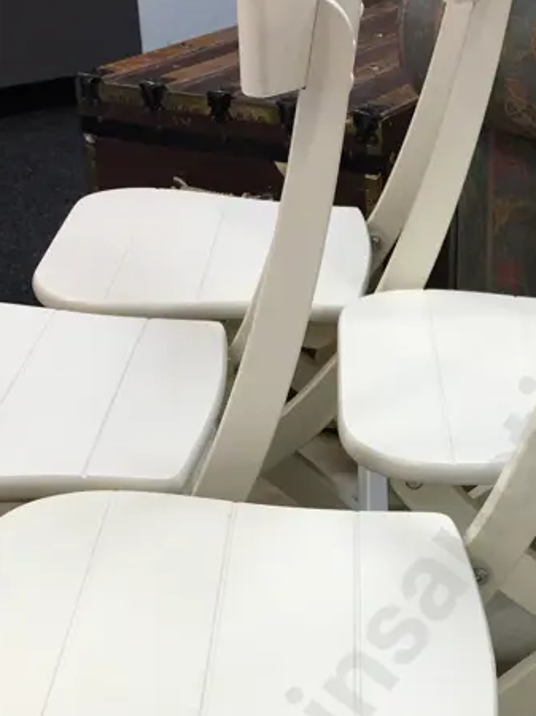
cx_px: 383
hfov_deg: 22.1
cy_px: 651
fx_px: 1364
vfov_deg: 28.2
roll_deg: -0.6
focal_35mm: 66
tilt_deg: -31.9
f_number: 2.2
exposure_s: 1/33
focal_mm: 4.15
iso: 32
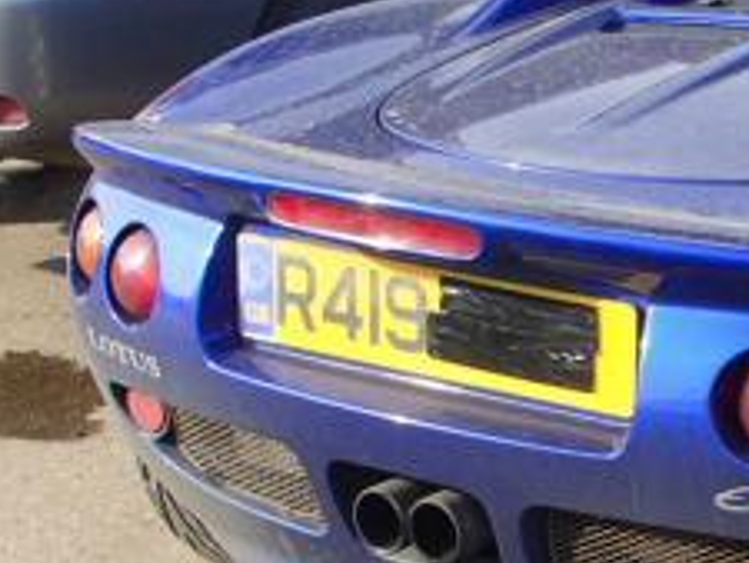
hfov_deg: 17.0
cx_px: 1002
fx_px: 2338
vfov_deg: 13.7
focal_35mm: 108
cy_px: 403
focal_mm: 6.83
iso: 100
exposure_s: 1/200
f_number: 4.6
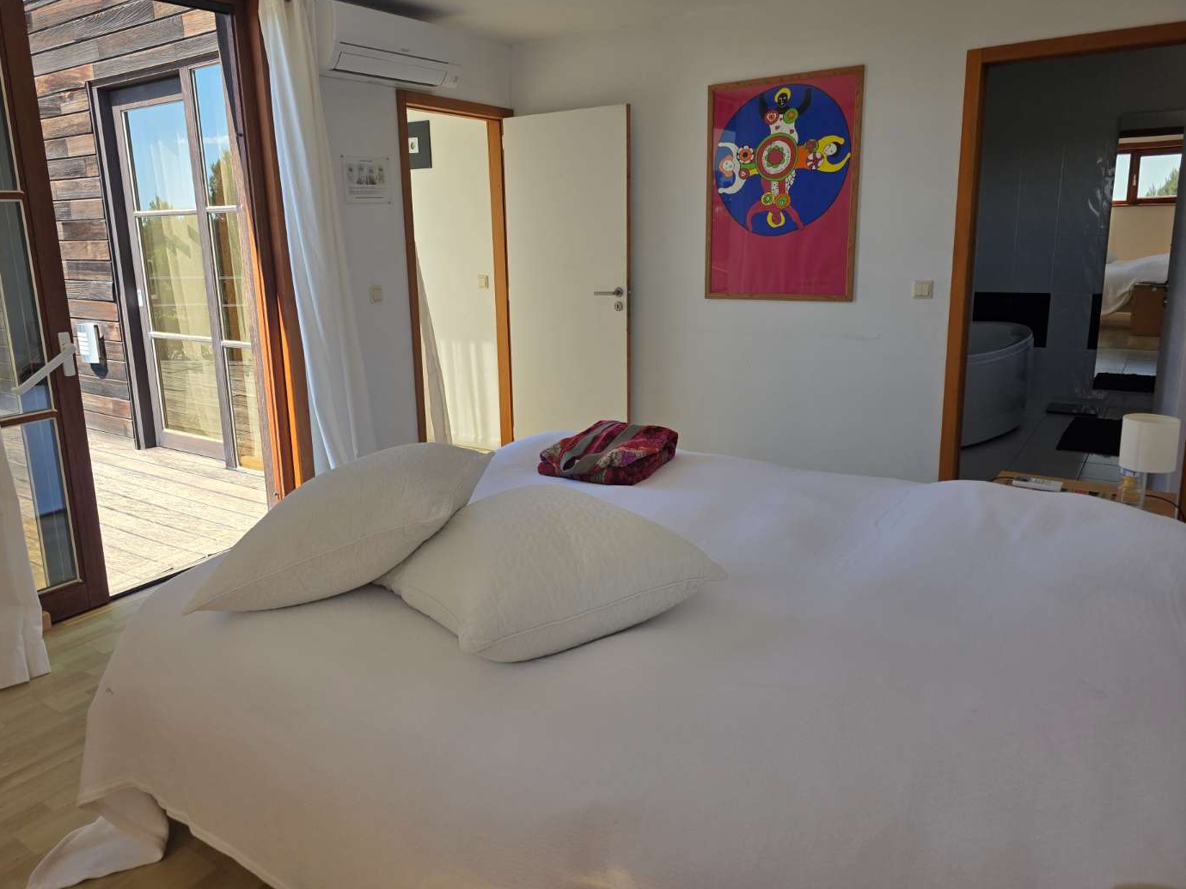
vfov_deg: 54.8
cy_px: 410
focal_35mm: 25
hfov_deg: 69.3
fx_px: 857
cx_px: 544
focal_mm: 6.3
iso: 80
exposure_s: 1/1645
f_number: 1.7
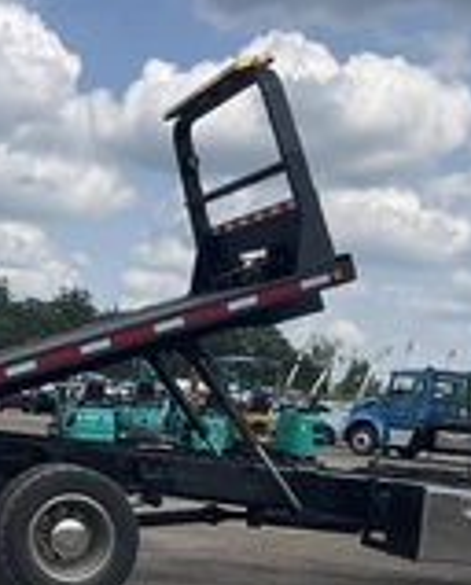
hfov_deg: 20.6
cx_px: -48
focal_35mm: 71
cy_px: 401
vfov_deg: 26.5
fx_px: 1232
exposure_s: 1/2058
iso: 25
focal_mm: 3
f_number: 1.8
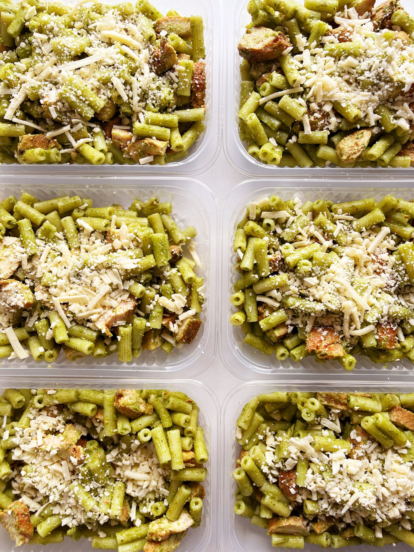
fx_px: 415
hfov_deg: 53.1
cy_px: 276
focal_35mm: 26
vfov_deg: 67.3
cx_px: 207
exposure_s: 1/122
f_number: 1.6
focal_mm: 5.1
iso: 50
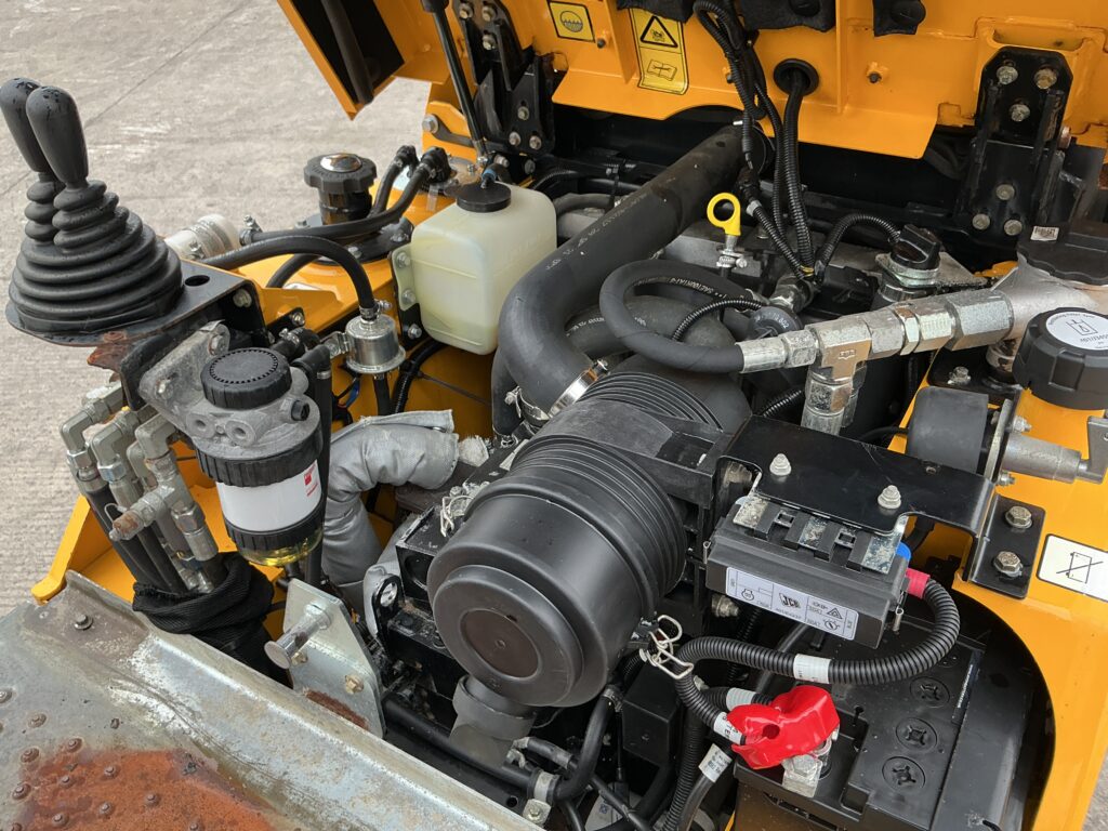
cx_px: 554
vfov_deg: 49.7
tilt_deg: -37.4
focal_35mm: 28
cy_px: 416
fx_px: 896
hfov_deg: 63.4
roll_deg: +2.8
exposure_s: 1/122
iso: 32
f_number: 1.8
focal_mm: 3
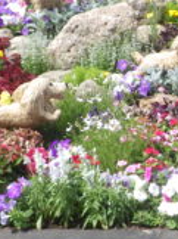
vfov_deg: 15.9
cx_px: 296
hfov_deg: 11.3
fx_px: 846
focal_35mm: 123
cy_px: 51
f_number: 4.2
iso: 125
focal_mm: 5
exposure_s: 1/320
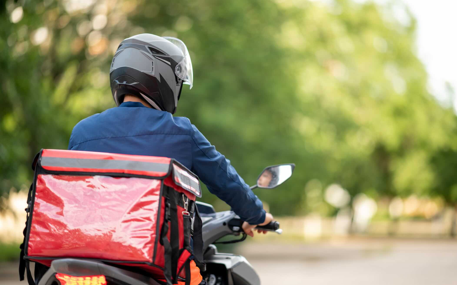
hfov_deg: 19.3
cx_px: 231
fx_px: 1345
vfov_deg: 12.1
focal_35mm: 108
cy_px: 146
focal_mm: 105
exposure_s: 1/500
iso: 200
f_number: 1.4
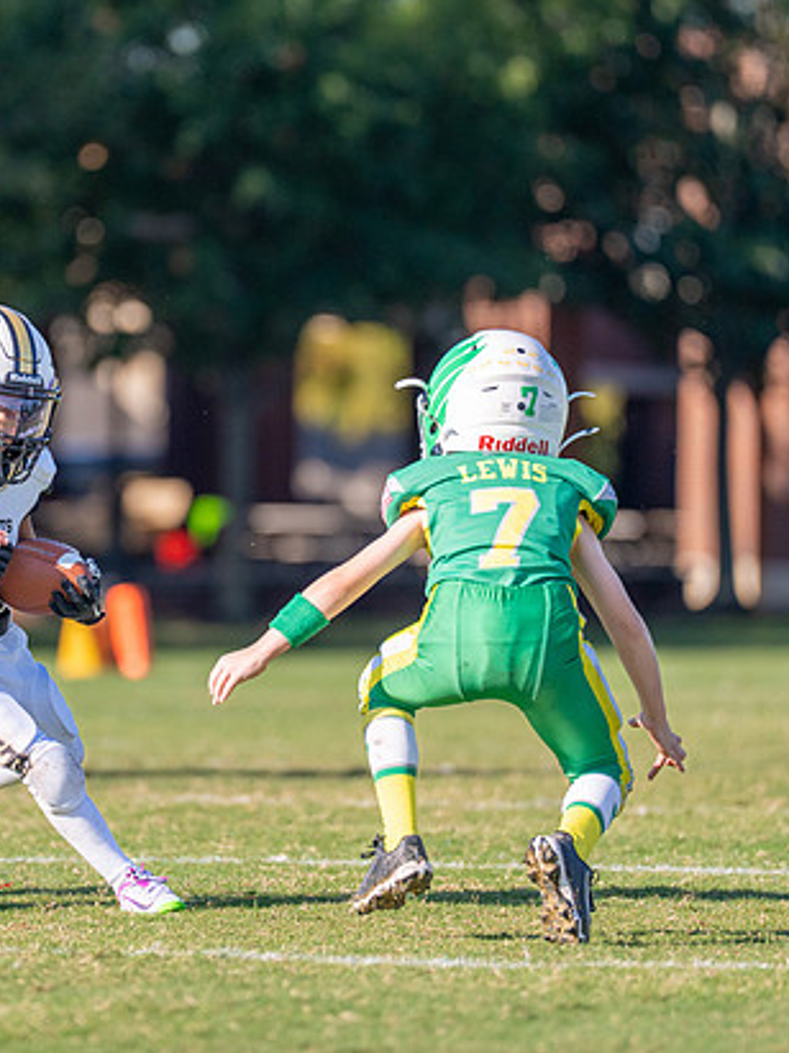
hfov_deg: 3.7
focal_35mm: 401
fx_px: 12193
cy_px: 510
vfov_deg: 4.9
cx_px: 193
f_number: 2.8
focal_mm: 200
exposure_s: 1/4000
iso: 250
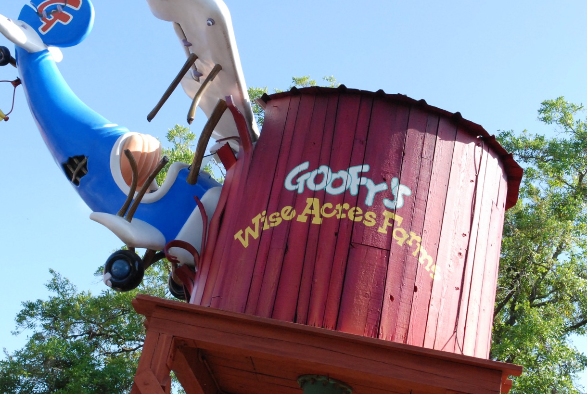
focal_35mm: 59
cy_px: 181
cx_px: 245
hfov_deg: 33.8
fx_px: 964
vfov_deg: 23.1
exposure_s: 1/400
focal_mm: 30
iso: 1000
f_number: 10
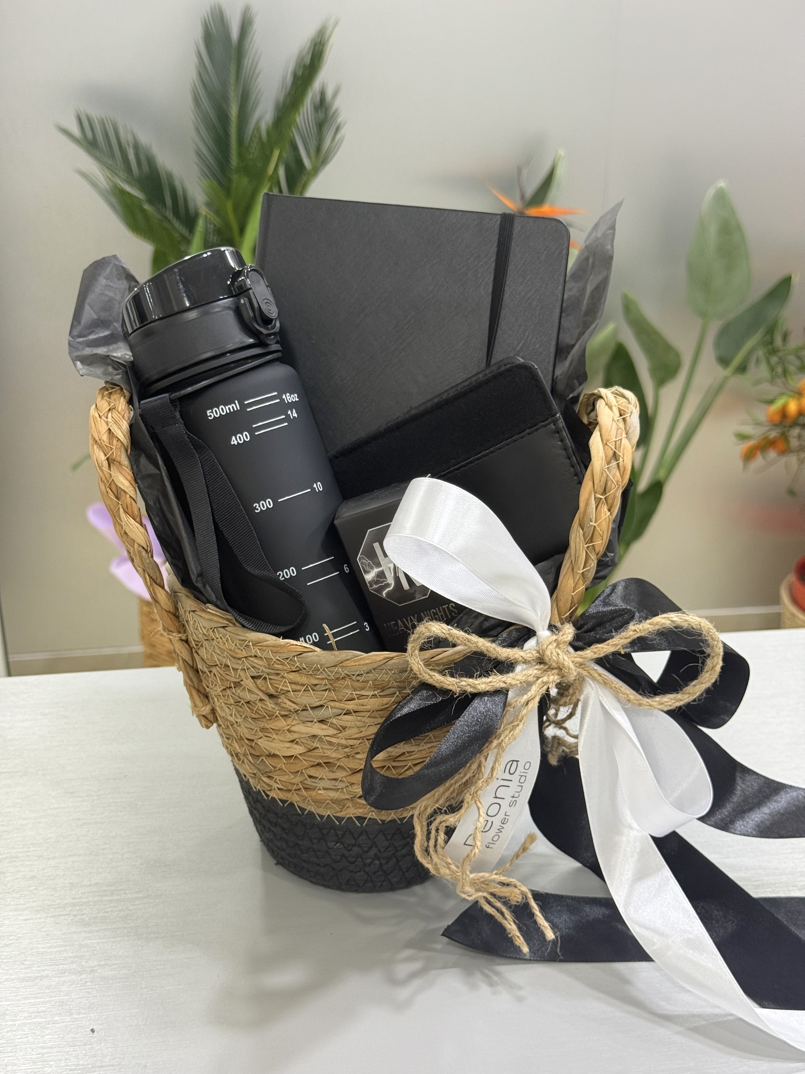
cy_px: 537
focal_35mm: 48
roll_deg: -1.0
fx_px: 1488
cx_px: 402
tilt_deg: -25.5
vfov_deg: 39.7
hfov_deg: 30.3
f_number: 1.78
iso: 80
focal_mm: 6.76
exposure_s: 1/50
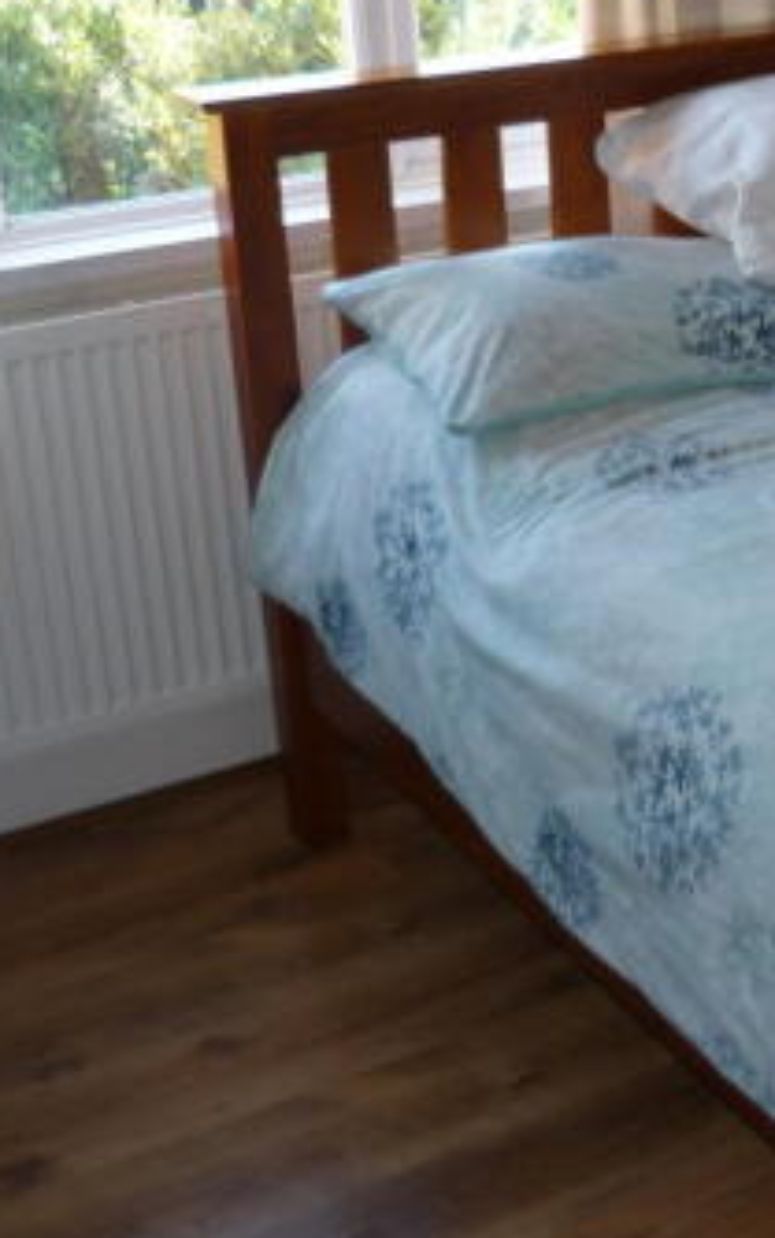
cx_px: 799
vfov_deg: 33.3
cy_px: 458
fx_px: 2060
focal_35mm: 61
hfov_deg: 20.5
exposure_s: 1/30
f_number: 2.8
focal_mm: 5.5
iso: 100
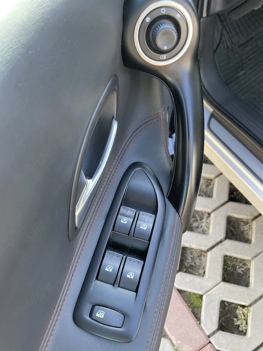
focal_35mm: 26
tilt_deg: -61.3
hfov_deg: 53.1
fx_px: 263
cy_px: 176
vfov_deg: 67.3
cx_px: 132
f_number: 1.6
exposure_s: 1/121
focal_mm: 4.2
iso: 64
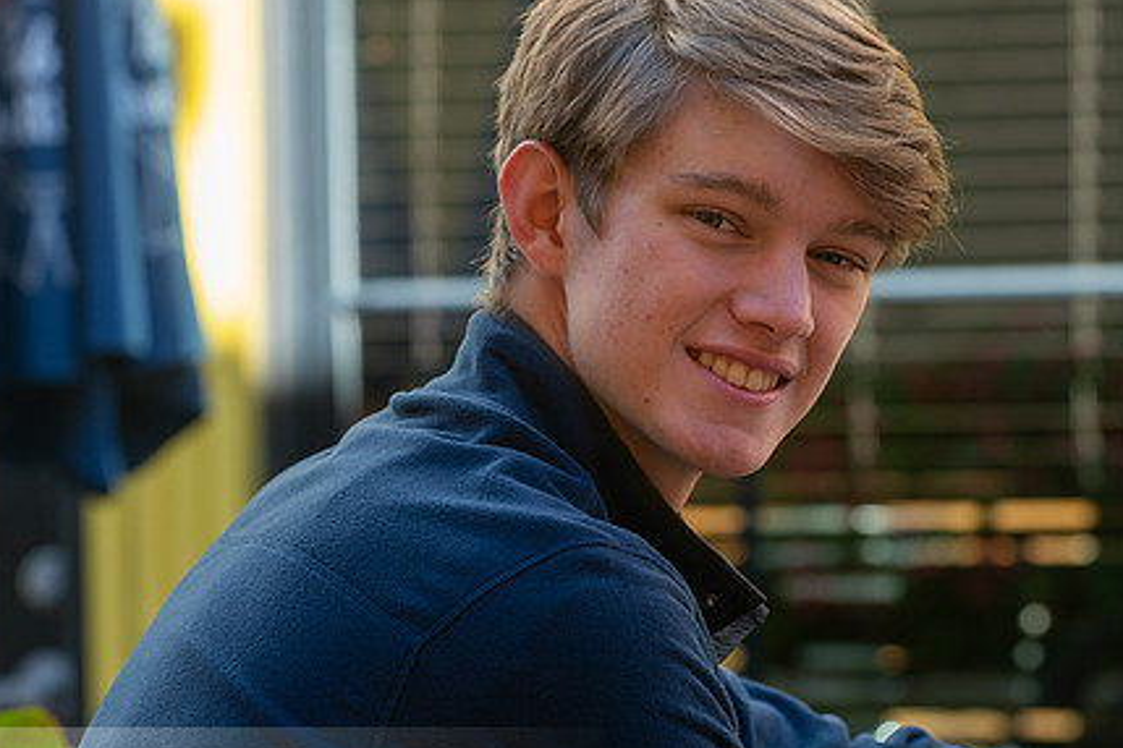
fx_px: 5271
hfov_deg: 12.2
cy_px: 324
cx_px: 605
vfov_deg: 8.1
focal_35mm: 169
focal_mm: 125
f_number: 5
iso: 400
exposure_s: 1/200
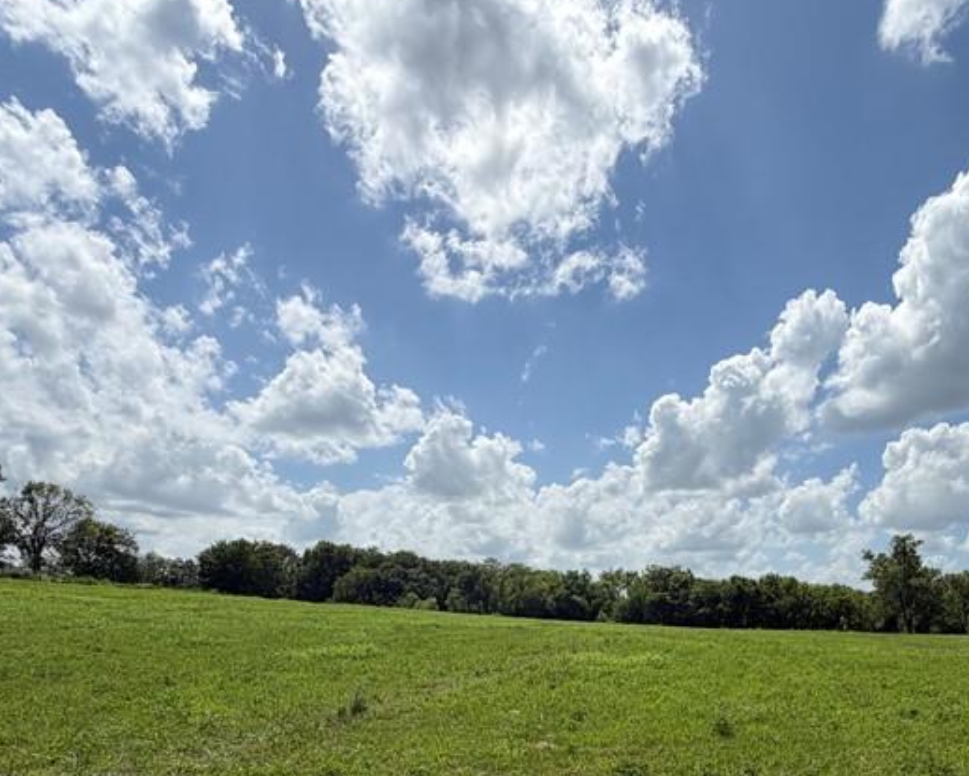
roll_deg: -1.2
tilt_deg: -1.6
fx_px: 775
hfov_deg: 62.2
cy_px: 630
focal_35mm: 27
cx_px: 660
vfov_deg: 49.8
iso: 20
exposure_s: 1/1698
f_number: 2.2
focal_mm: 2.22
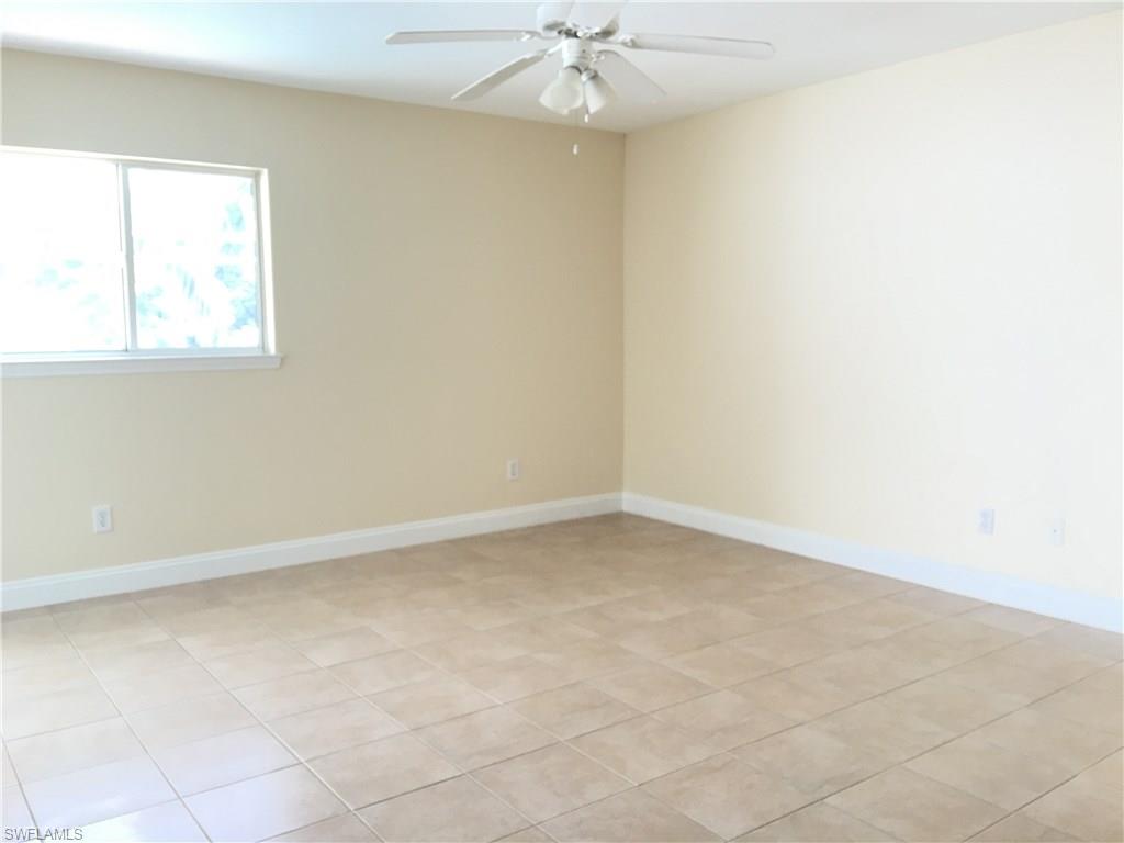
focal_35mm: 29
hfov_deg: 61.7
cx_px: 562
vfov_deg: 48.2
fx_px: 942
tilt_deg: -4.4
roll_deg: +0.3
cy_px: 422
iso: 25
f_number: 2.2
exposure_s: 1/15
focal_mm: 4.15
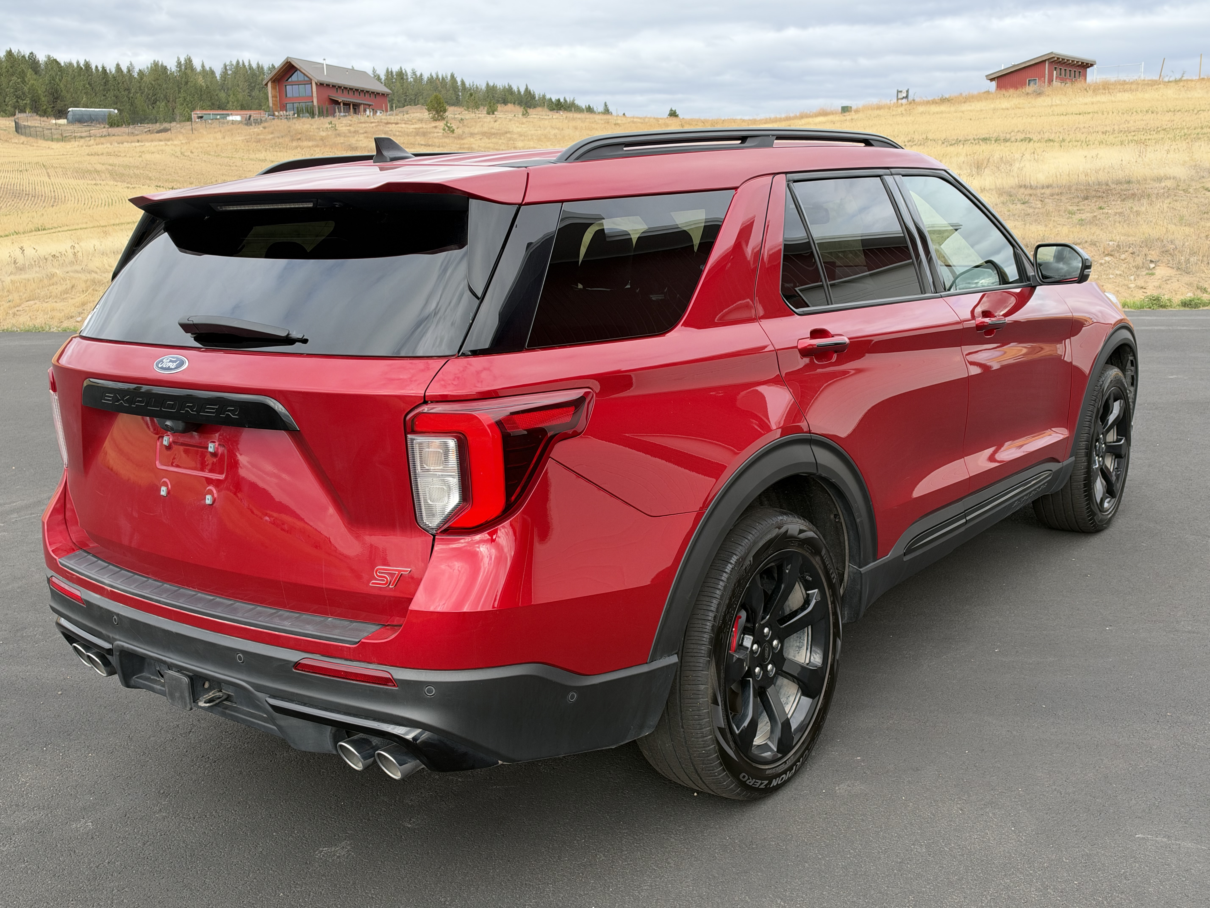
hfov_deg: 54.0
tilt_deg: -11.5
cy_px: 454
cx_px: 605
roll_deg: +1.3
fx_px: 1188
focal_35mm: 34
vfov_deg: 41.8
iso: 64
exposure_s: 1/828
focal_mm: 6.93
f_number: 1.8
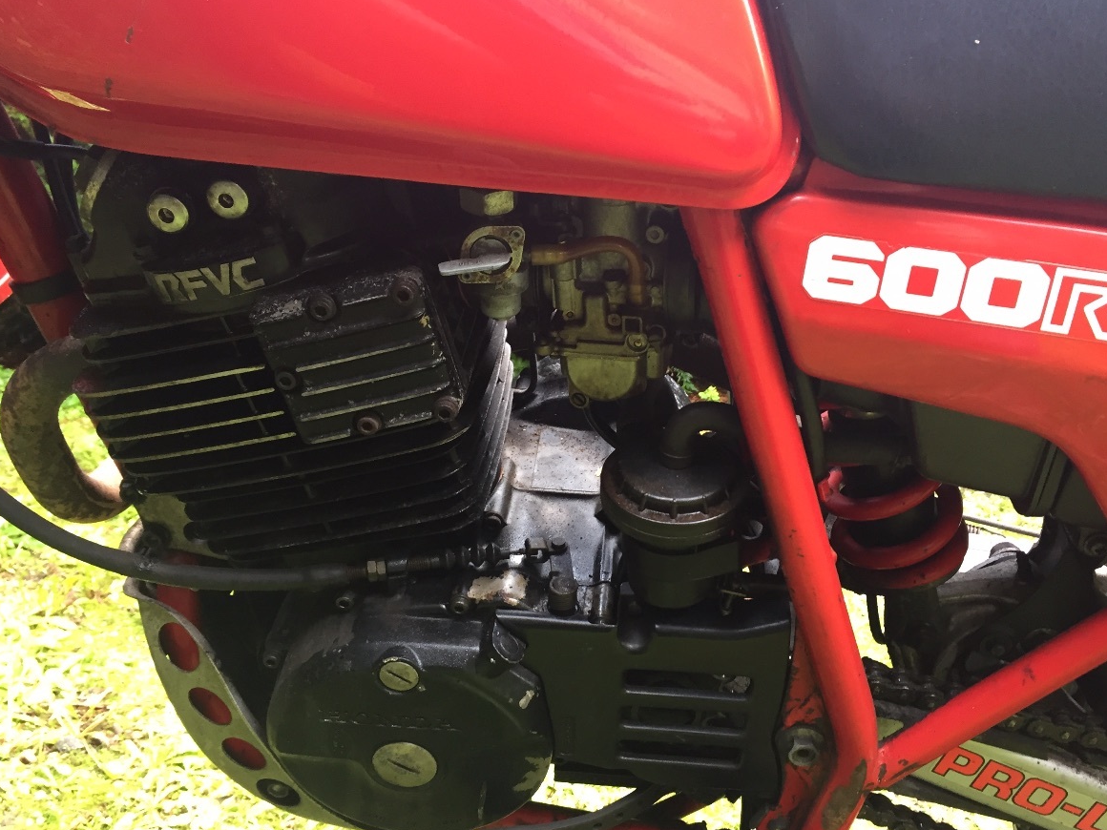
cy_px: 437
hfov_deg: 56.8
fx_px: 1023
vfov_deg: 44.1
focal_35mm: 32
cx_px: 584
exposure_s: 1/33
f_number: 2.2
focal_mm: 4.15
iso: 125
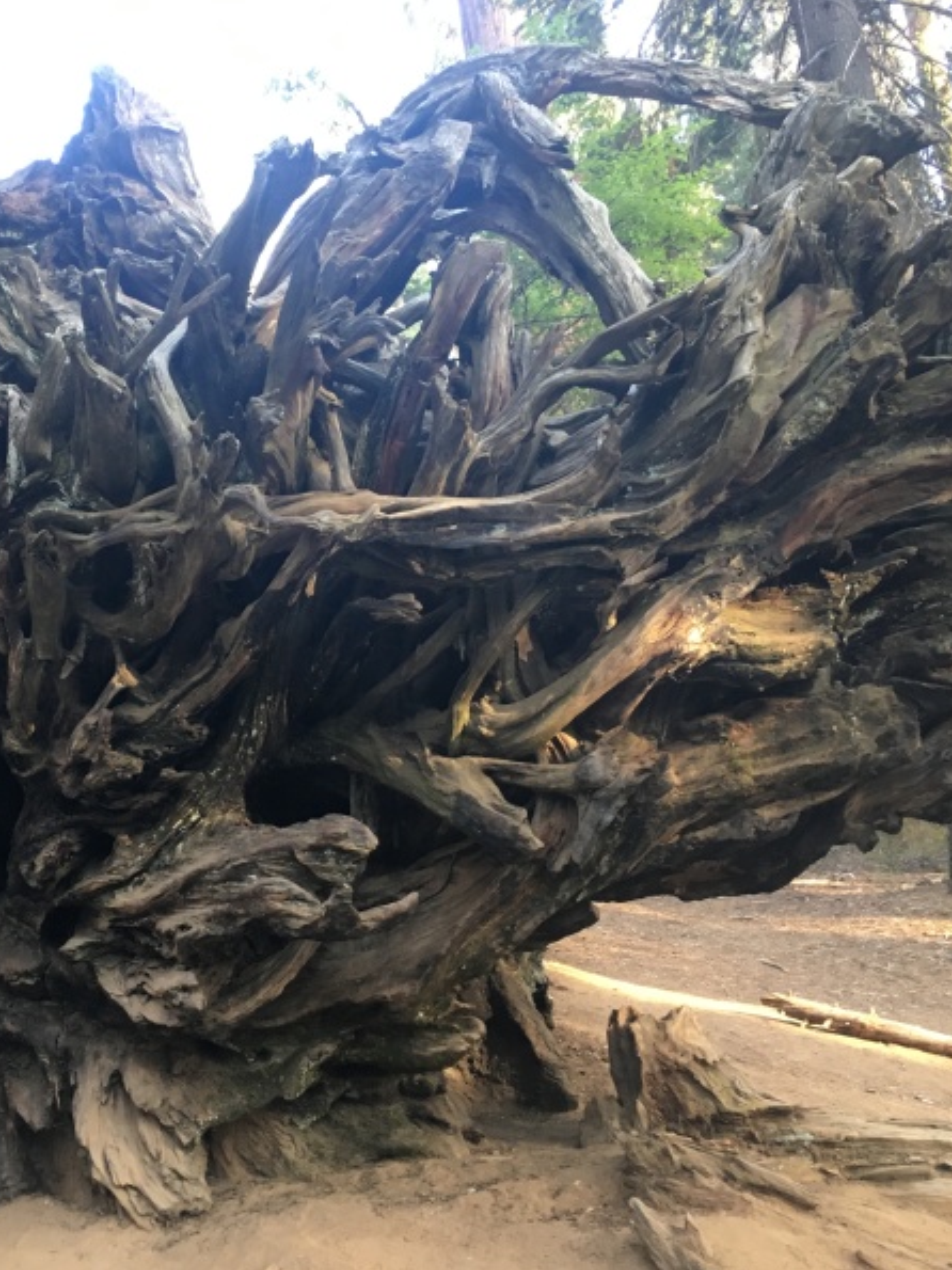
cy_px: 638
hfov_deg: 35.8
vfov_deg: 47.9
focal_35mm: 39
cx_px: 211
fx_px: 1431
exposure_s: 1/30
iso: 80
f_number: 2.2
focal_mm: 4.15
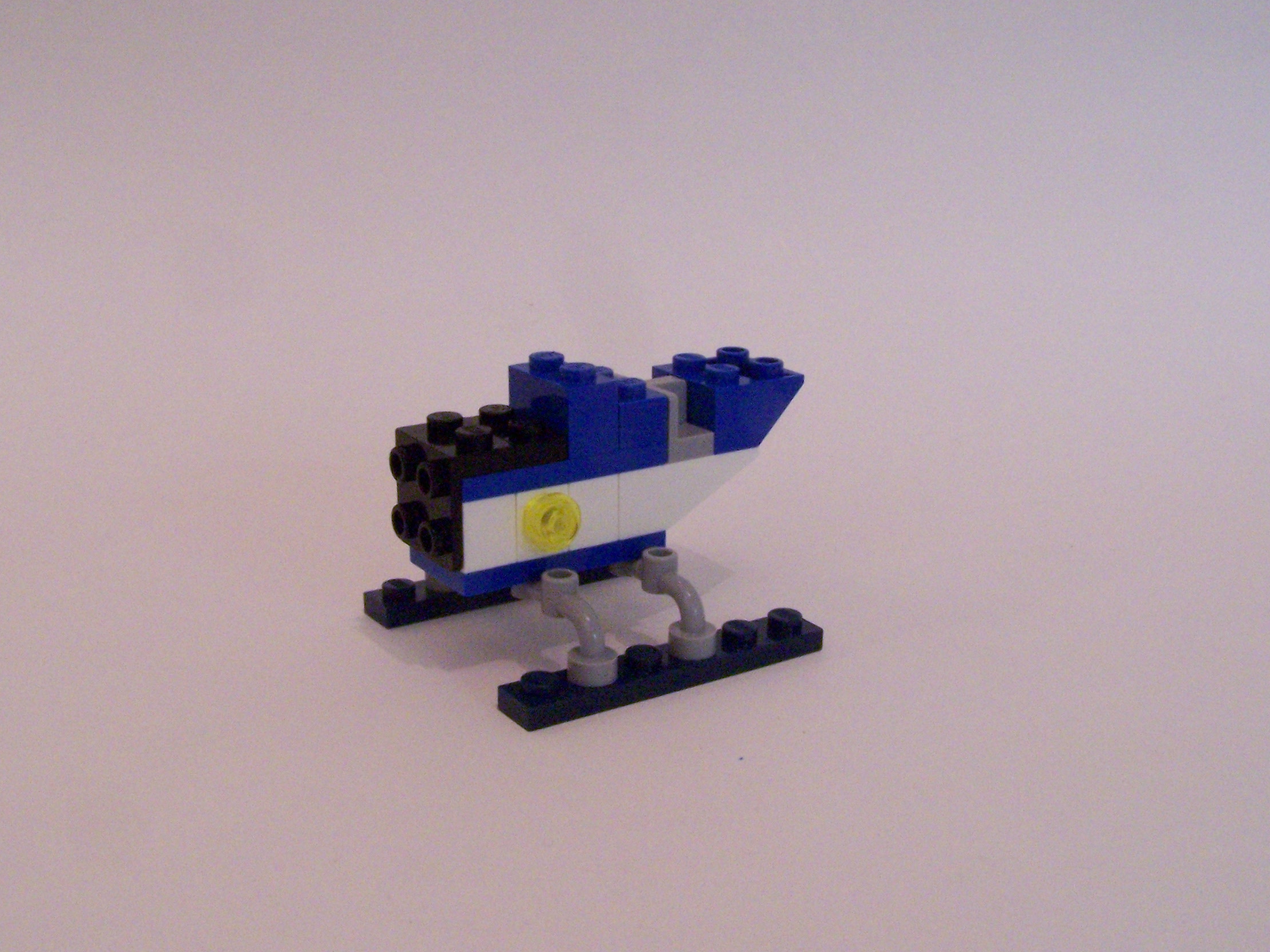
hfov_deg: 42.9
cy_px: 404
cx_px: 617
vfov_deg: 32.8
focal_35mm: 44
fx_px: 1614
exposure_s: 1/8
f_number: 7.1
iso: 400
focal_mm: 6.3
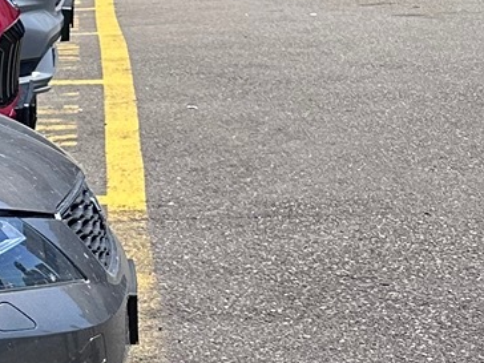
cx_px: -792
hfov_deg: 11.4
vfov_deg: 11.1
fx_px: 1860
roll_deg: +1.5
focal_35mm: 133
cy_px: 197
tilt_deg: -7.6
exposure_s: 1/2410
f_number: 1.78
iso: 80
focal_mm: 6.86
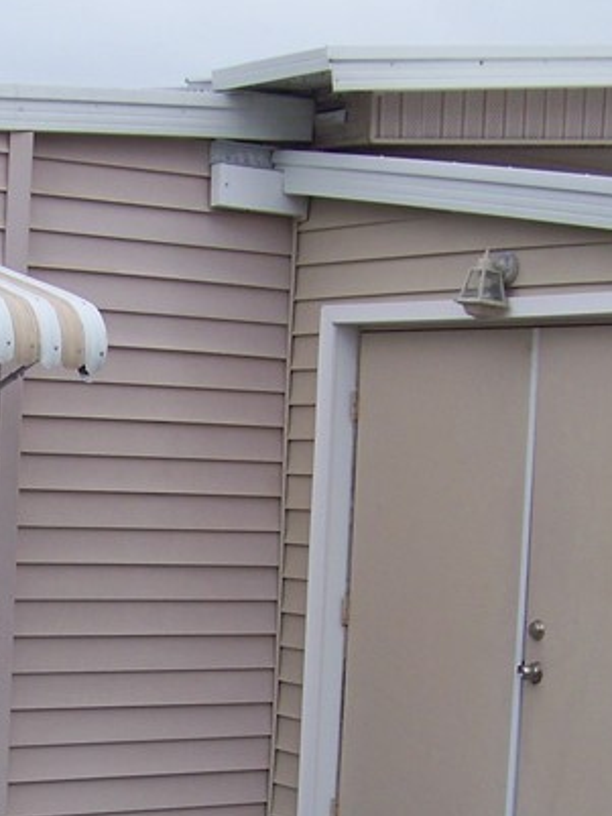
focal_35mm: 92
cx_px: 49
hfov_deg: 15.9
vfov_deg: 20.8
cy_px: 739
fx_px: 2168
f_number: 2.8
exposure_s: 1/200
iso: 64
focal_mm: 5.85
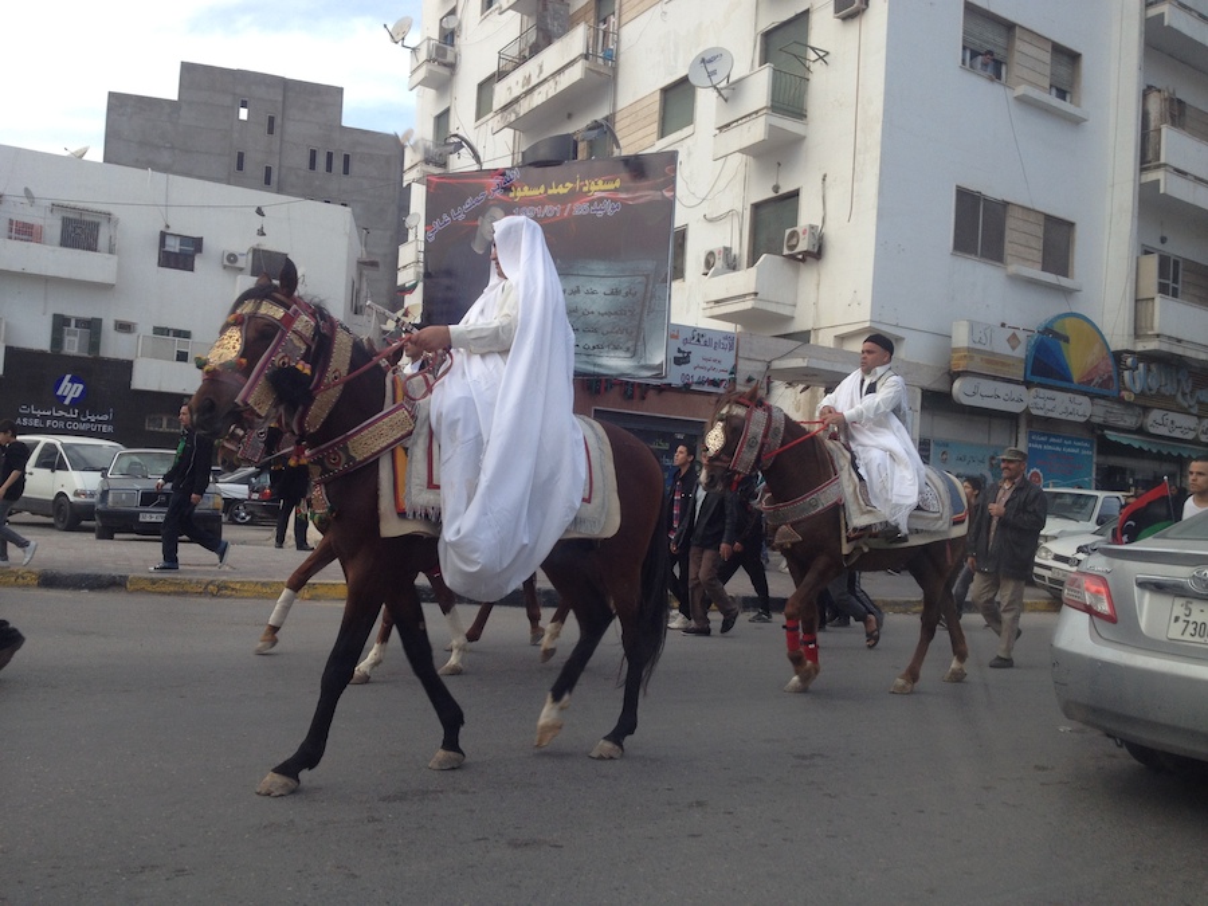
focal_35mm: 35
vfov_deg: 40.7
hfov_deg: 52.6
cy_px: 453
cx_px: 604
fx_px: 1221
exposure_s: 1/246
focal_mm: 4.28
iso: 50
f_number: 2.4
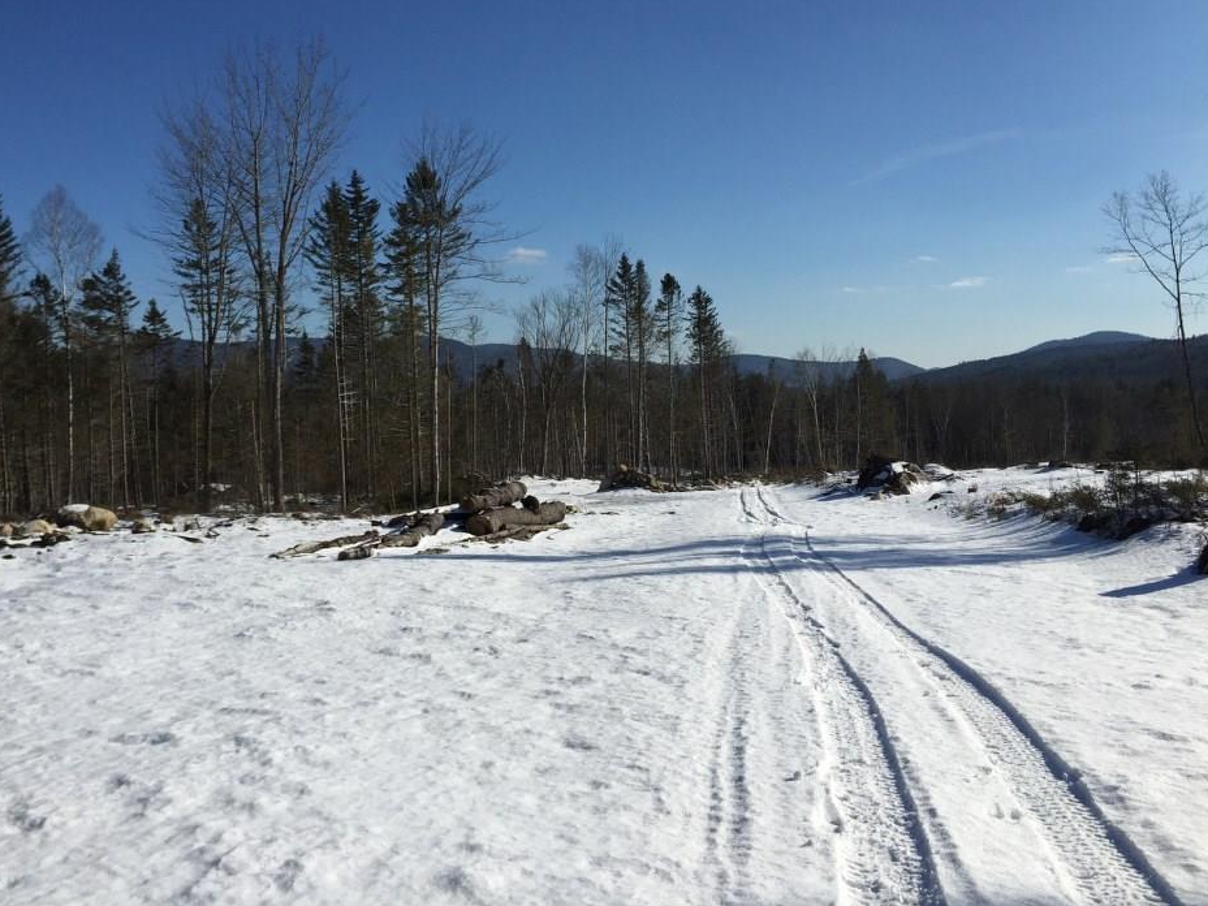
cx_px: 545
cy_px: 409
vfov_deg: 44.1
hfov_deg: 56.7
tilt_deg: +3.2
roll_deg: +0.2
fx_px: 1117
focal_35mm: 32
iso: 32
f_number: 2.2
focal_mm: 4.15
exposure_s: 1/4405
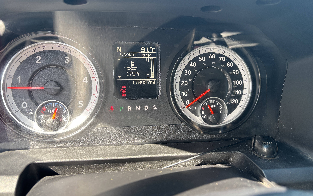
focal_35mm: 29
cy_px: 94
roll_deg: -2.6
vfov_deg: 43.1
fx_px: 247
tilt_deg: -22.2
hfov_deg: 64.6
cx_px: 161
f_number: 1.6
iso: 50
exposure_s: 1/121
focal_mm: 5.96
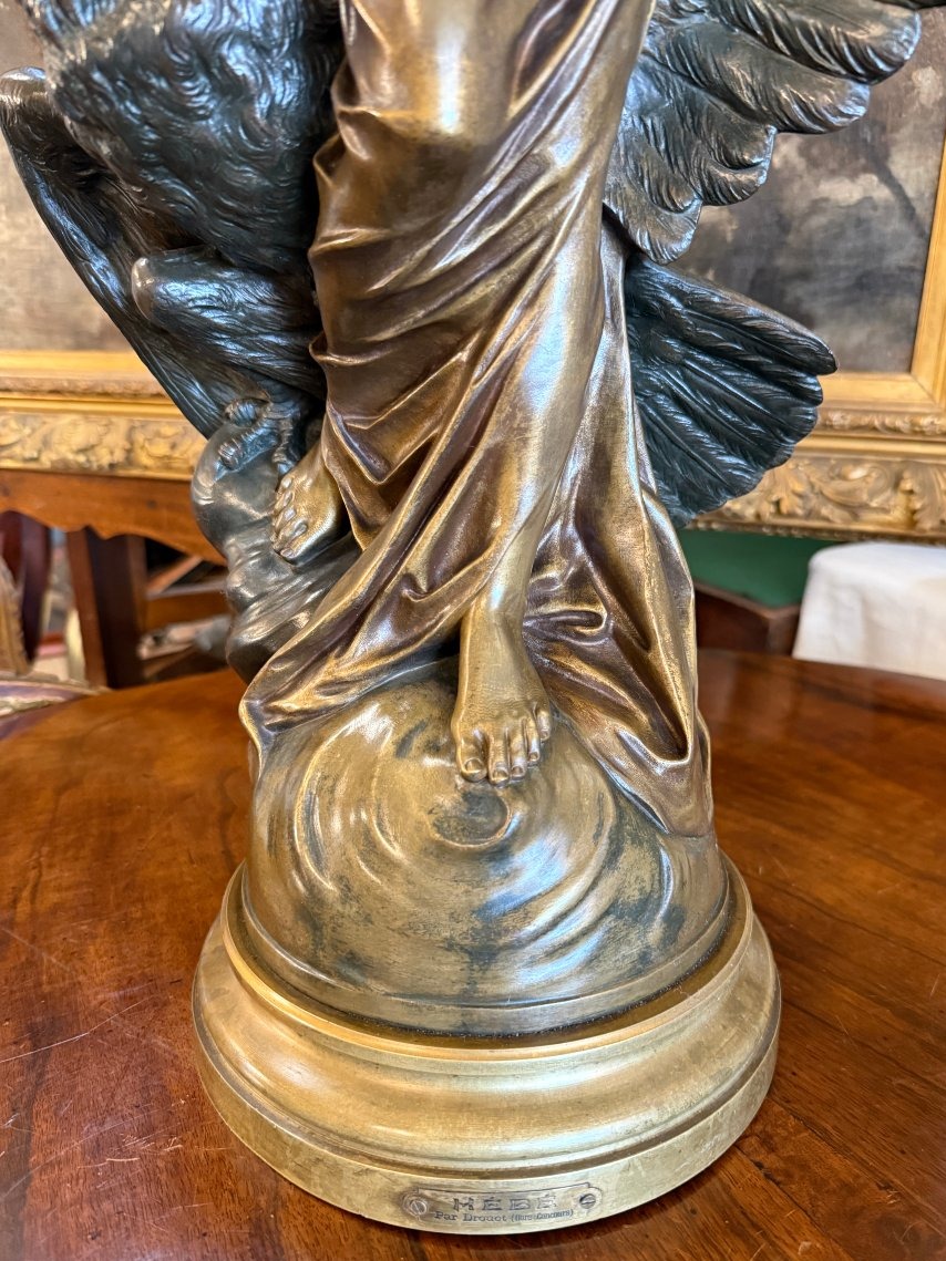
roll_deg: -0.1
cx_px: 473
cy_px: 630
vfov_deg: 71.6
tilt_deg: -18.8
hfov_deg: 56.8
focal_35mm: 24
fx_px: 875
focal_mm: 6.76
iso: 800
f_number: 1.78
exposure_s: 1/50
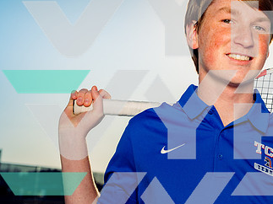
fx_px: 599
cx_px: 217
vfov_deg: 19.4
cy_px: 115
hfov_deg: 25.2
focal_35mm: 76
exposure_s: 1/250
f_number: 5.6
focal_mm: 44
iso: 125
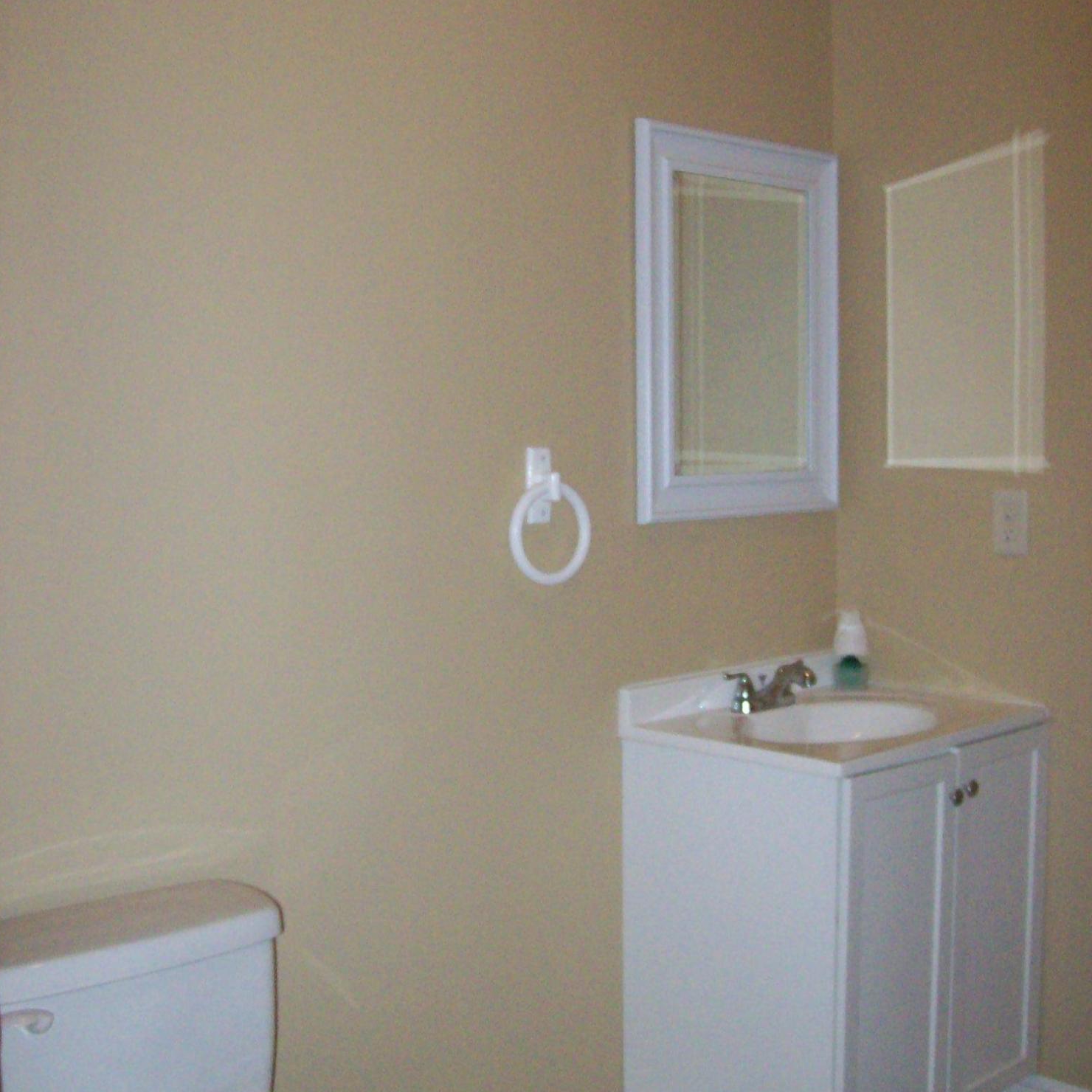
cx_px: 547
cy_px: 549
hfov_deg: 39.2
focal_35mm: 43
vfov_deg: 39.2
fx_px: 1535
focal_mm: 6
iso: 400
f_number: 2.7
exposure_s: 1/128
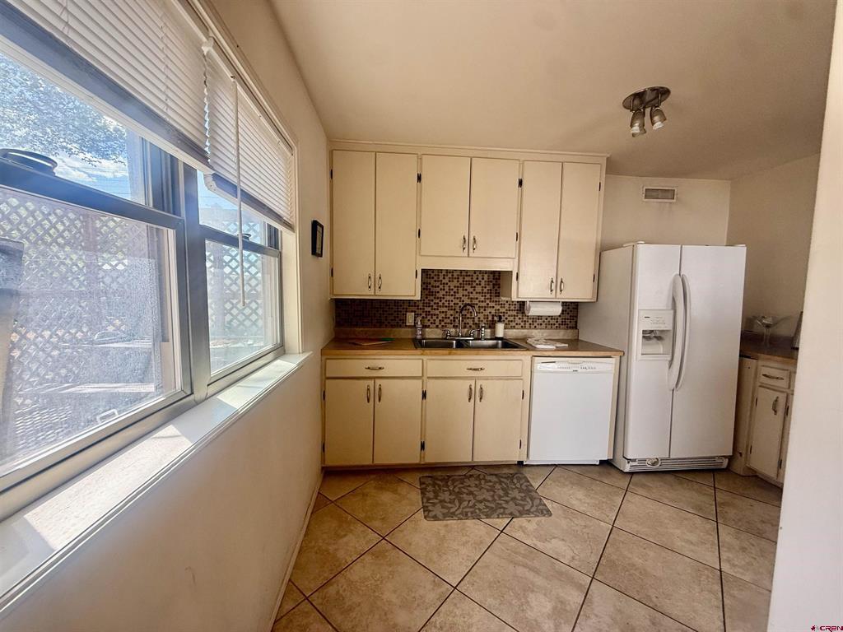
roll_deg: -0.9
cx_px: 422
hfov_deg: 102.1
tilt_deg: -4.0
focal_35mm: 14
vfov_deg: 85.7
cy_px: 316
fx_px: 341
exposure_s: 1/99
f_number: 2.2
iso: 125
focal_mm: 2.22
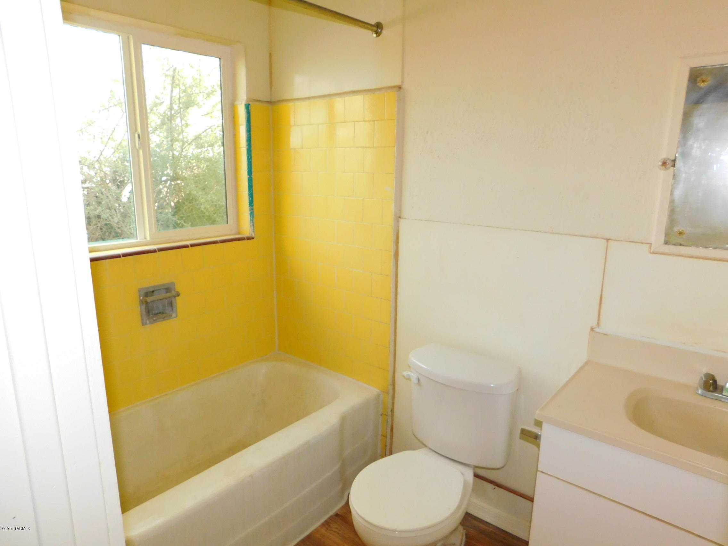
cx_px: 364
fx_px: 484
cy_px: 273
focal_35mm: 23
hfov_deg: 73.9
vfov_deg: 58.9
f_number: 3
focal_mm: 4
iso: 250
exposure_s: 1/30
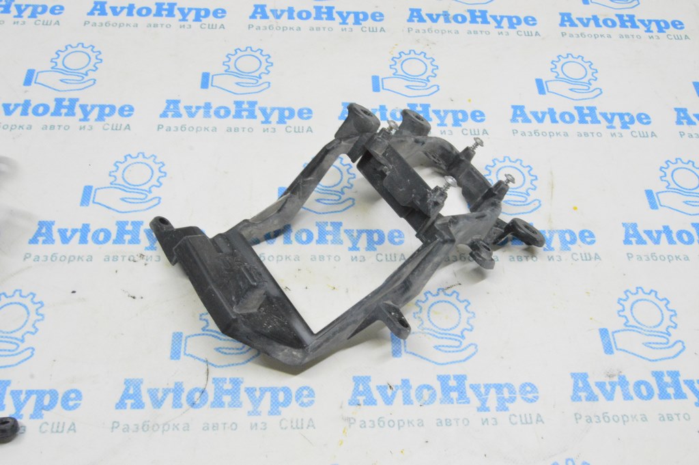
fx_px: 669
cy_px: 232
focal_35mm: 34
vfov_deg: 38.3
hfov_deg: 55.1
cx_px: 350
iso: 6400
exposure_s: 1/20
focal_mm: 23
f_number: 20
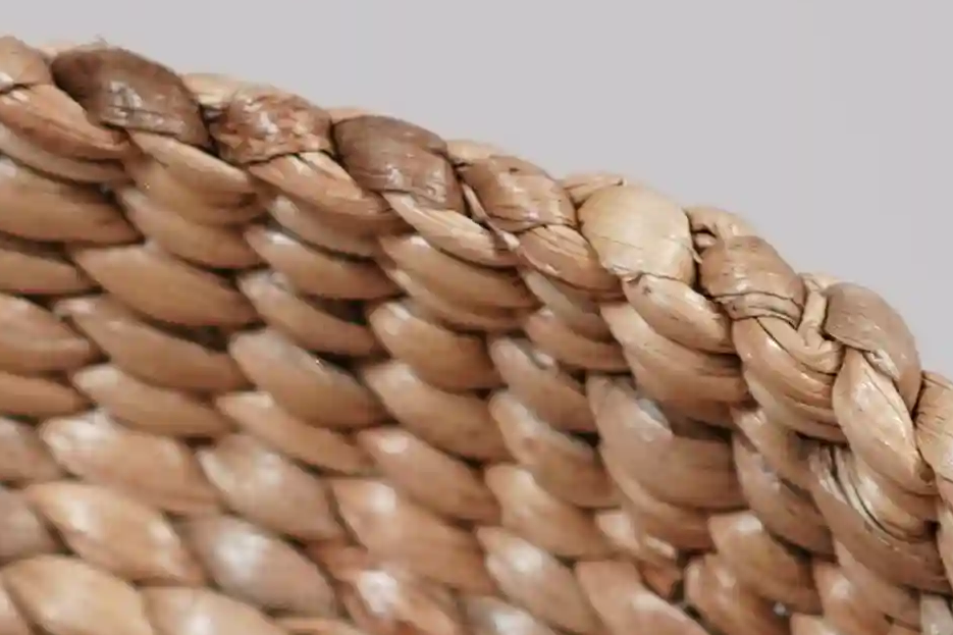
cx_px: -239
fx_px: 9342
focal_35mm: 353
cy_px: 1503
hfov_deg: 5.8
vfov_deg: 3.8
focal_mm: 55
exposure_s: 1/125
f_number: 3.2
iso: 250
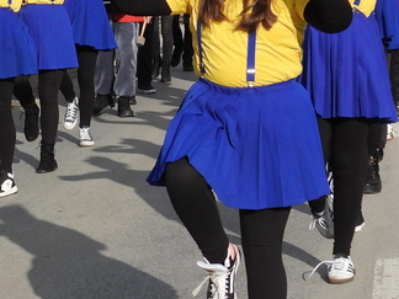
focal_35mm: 174
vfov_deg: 8.5
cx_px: 63
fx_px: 2006
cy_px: 97
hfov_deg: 11.3
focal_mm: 8.5
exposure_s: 1/1250
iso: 100
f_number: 3.2
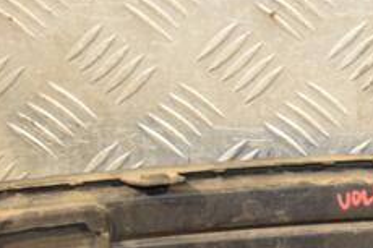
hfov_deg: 11.5
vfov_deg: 7.7
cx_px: 402
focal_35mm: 176
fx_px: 1825
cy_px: 235
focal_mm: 45
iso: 800
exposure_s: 1/100
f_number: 4.8
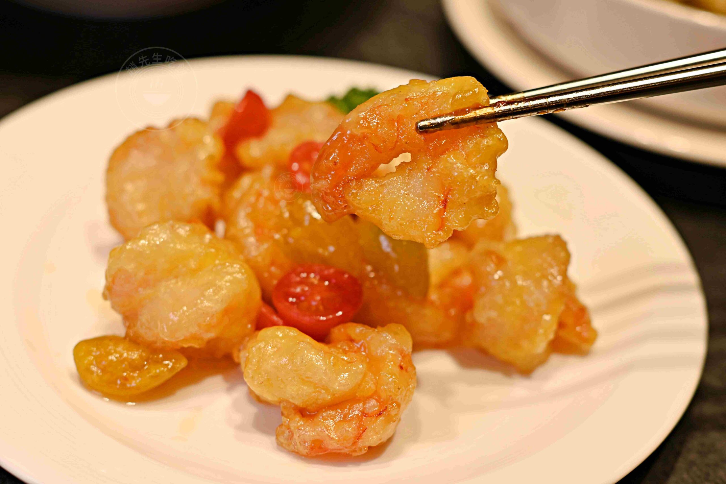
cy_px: 242
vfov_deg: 18.2
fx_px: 1512
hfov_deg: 27.0
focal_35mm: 75
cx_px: 363
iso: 100
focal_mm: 50
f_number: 2.8
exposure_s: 1/200
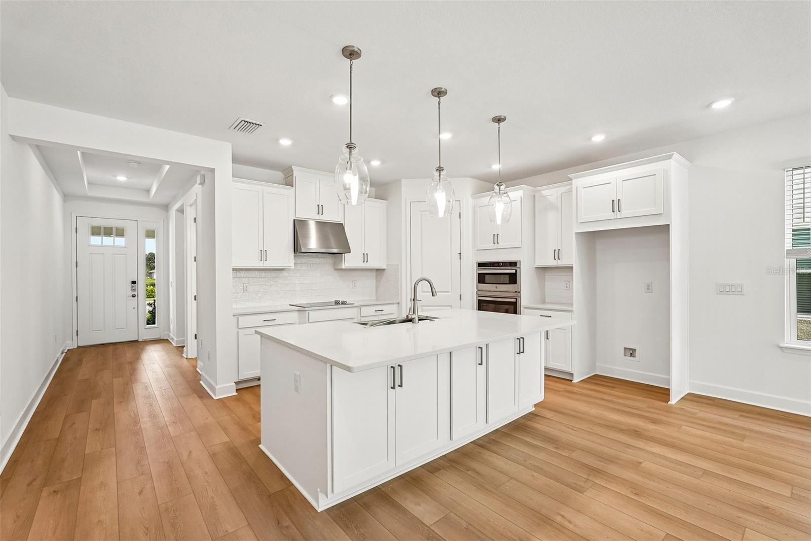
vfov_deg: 73.7
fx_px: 360
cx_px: 406
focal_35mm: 16
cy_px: 270
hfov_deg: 96.7
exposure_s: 1/60
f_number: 8
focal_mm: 16
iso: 400
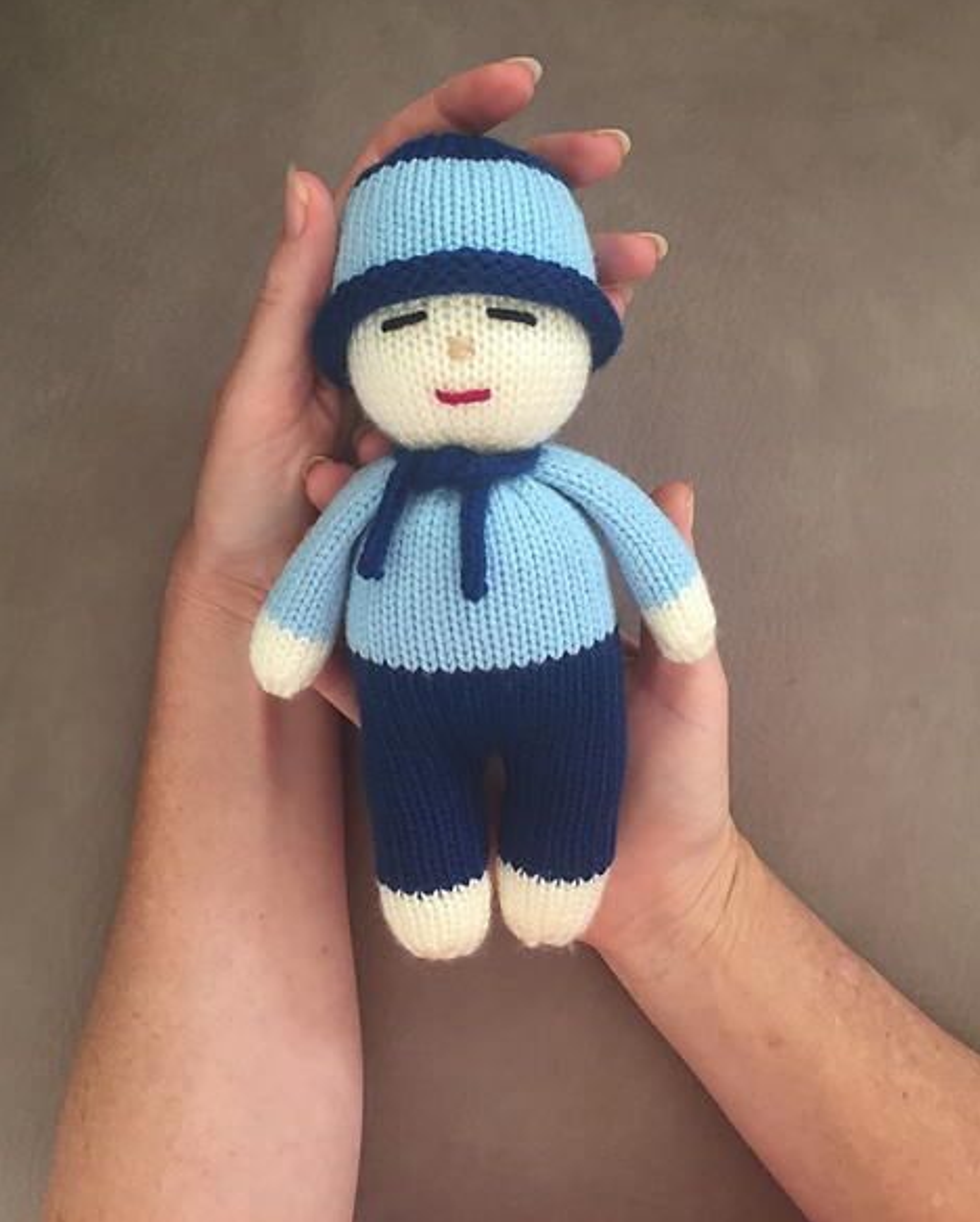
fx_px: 1123
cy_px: 557
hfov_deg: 47.2
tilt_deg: -84.8
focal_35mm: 31
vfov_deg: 57.1
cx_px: 484
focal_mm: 4.15
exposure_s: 1/33
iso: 100
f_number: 2.2
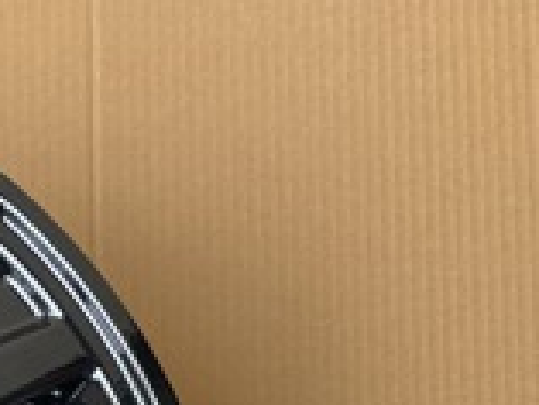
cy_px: 649
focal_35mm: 106
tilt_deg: -84.2
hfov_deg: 15.7
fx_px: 1652
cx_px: -443
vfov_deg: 13.1
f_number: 1.6
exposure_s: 1/121
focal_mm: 5.96
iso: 64
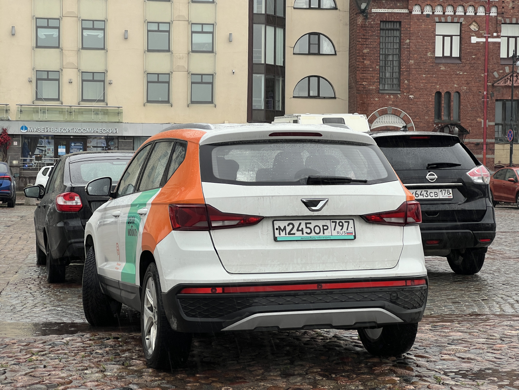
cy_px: 195
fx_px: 1154
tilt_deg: -0.4
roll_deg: +0.1
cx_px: 260
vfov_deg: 19.1
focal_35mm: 77
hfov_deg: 25.3
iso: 32
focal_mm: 9
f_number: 2.8
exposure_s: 1/126
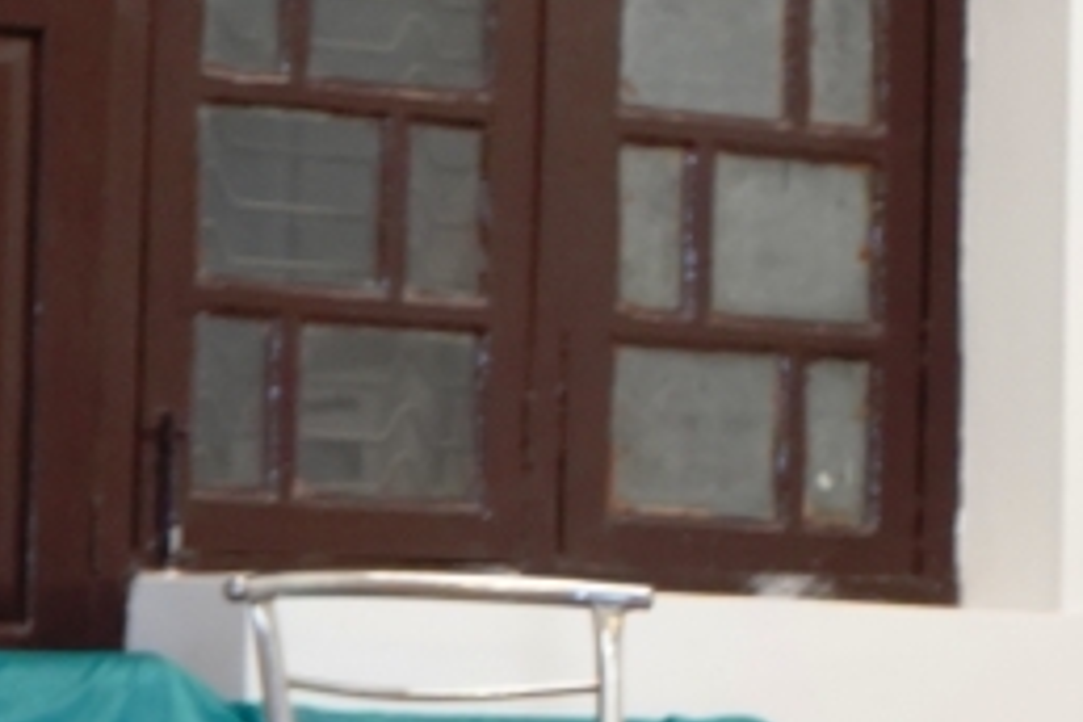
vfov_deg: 4.9
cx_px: 1868
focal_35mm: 278
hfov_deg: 7.2
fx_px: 8363
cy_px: 380
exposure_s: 1/80
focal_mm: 70
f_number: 5.6
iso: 3200
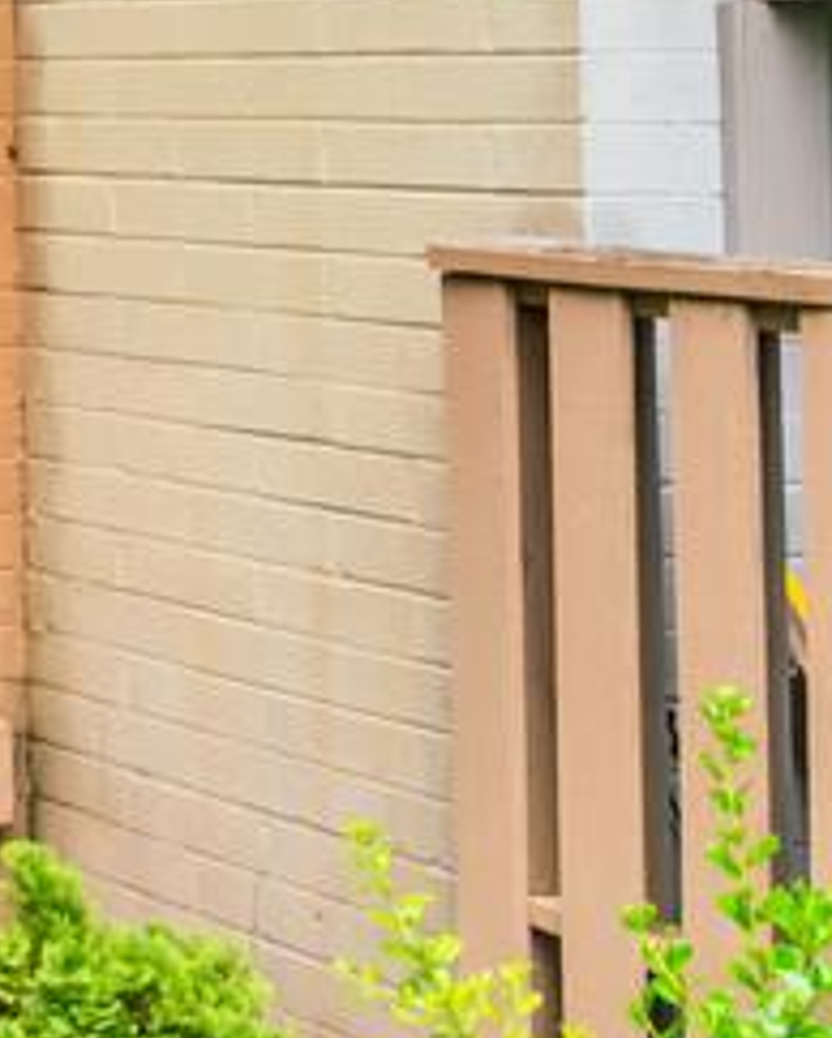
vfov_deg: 15.4
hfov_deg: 10.1
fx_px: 3412
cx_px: -1703
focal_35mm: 111
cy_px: -695
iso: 400
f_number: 9
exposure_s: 1/50
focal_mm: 14
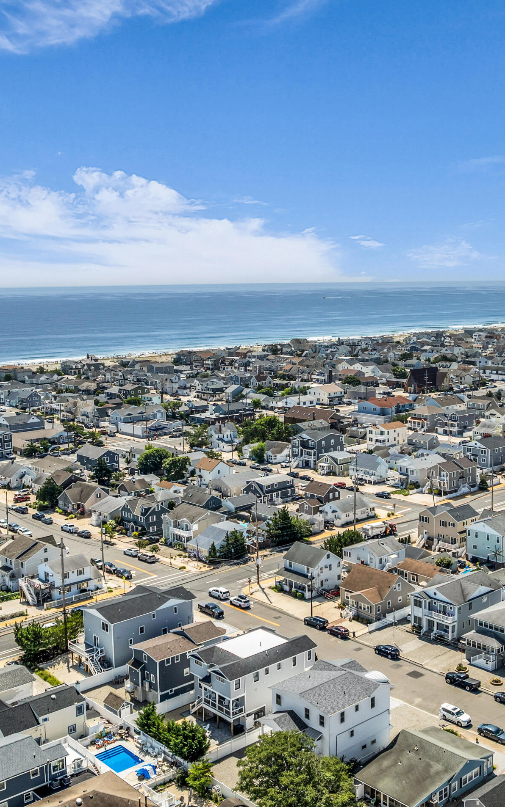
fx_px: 881
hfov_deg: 31.9
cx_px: 302
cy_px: 414
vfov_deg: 49.3
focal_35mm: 40
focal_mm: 12.29
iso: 110
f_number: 2.8
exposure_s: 1/2500
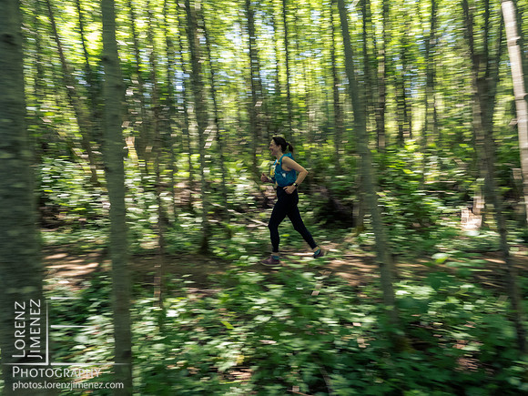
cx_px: 264
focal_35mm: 24
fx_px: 366
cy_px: 198
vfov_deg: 56.8
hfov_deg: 71.6
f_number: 9
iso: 640
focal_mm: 12
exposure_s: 1/30
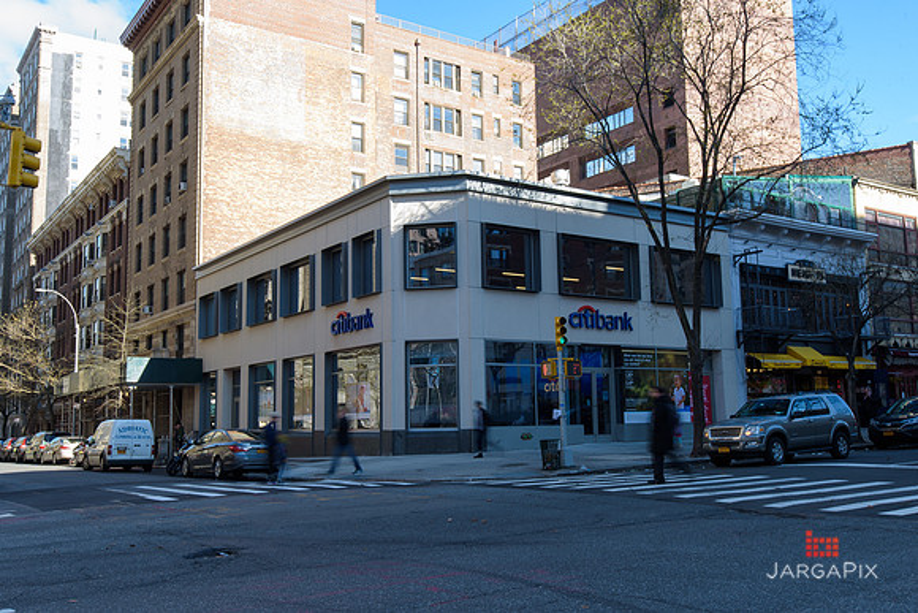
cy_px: 306
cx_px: 459
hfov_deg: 54.4
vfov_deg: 37.9
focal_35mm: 35
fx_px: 893
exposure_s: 1/6
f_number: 16
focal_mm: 35
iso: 50
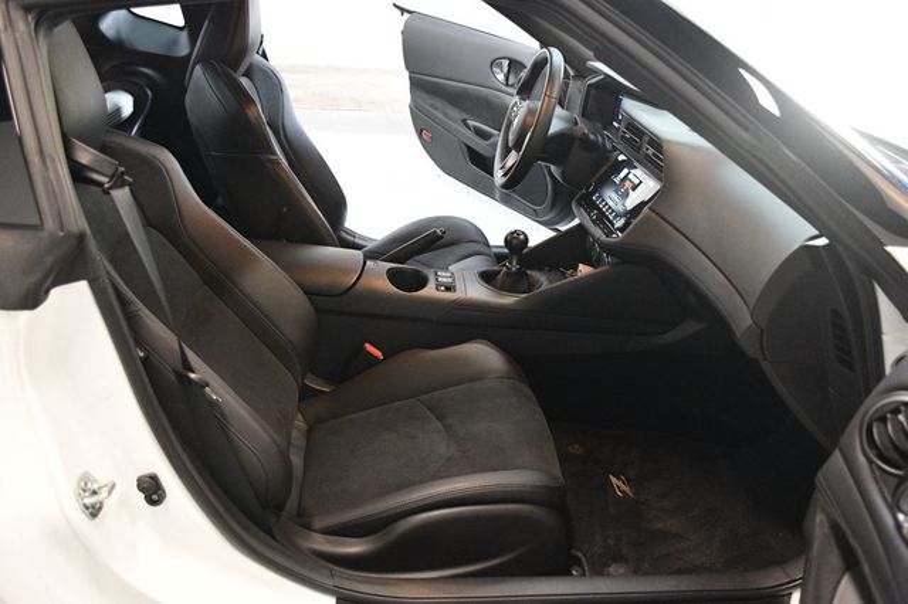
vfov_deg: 43.6
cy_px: 302
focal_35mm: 30
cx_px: 454
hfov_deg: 62.0
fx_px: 756
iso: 3200
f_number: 3.5
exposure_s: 1/60
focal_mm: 20
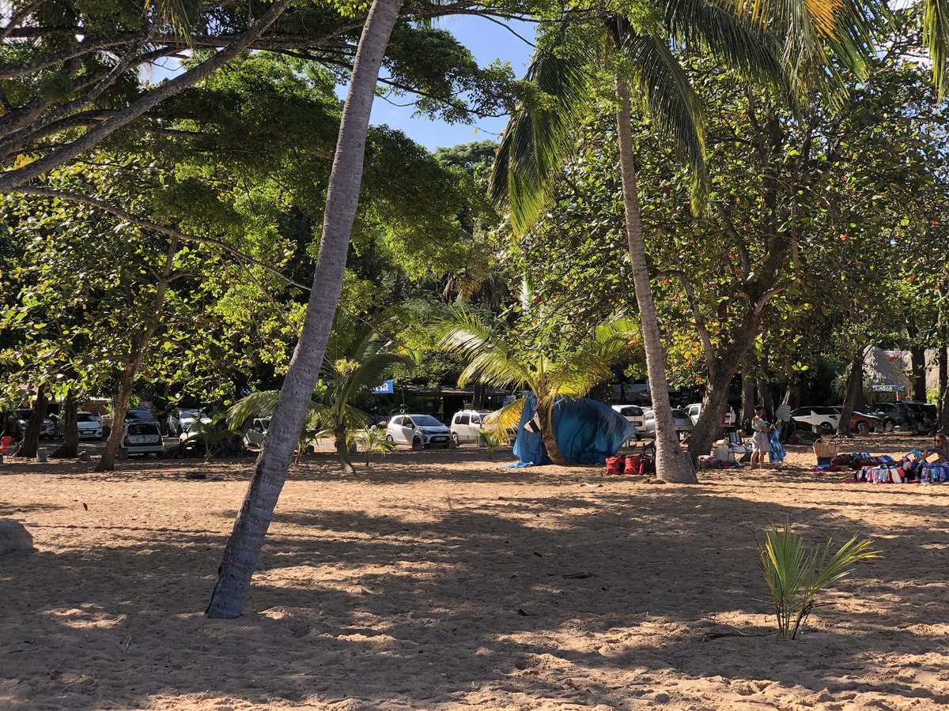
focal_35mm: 52
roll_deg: +1.9
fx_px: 1426
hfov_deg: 36.8
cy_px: 356
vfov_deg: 28.0
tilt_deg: +1.8
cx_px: 474
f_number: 2.4
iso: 16
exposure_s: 1/267
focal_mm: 6
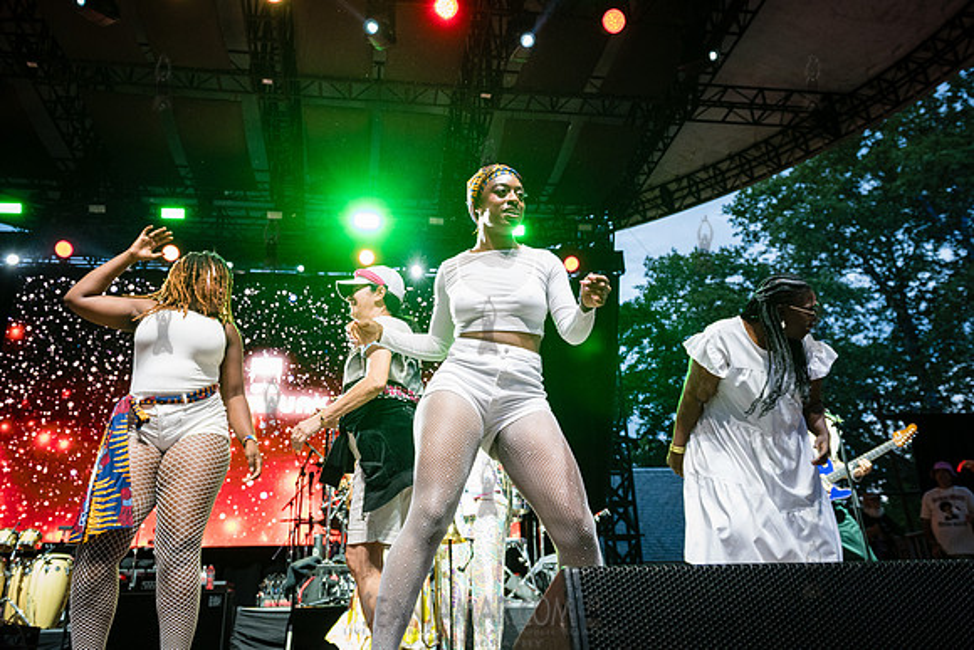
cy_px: 282
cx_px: 485
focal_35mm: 30
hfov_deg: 62.7
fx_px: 800
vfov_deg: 44.1
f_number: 4
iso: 3200
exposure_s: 1/200
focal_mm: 26
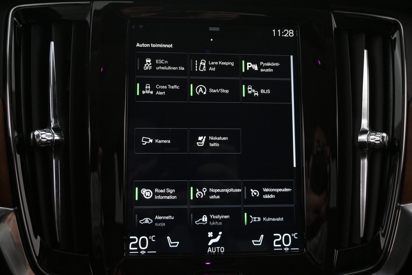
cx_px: 206
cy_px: 138
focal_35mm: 32
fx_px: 360
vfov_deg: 41.7
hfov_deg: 59.5
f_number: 4
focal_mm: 21
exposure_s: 1/60
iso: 2500
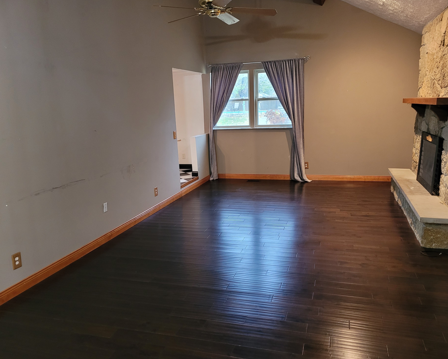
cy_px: 183
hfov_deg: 62.2
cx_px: 233
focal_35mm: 28
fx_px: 371
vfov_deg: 51.5
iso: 400
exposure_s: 1/40
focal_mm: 5.4
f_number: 1.8
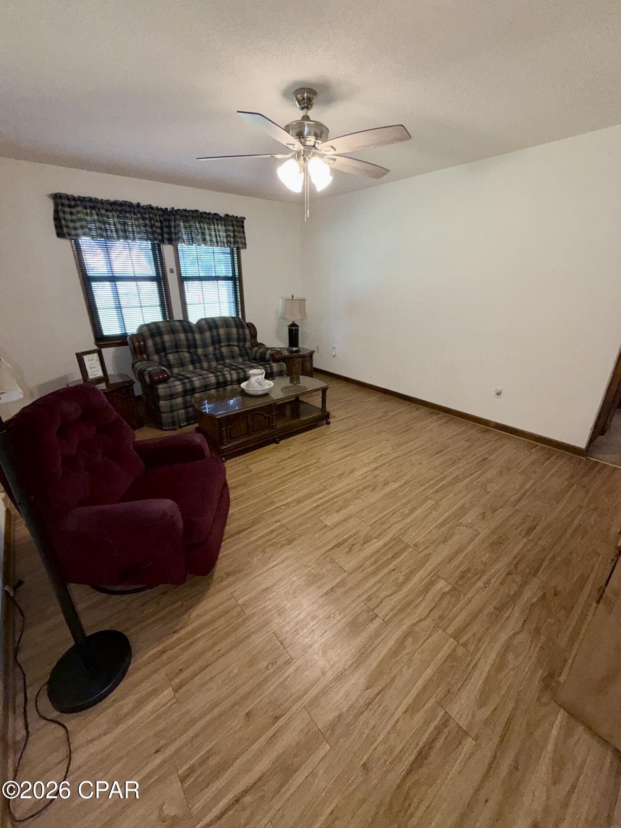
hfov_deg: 85.7
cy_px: 414
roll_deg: -0.7
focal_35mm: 14
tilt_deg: -22.6
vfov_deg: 102.1
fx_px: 335
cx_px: 310
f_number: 2.2
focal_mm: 2.22
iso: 64
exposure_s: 1/60
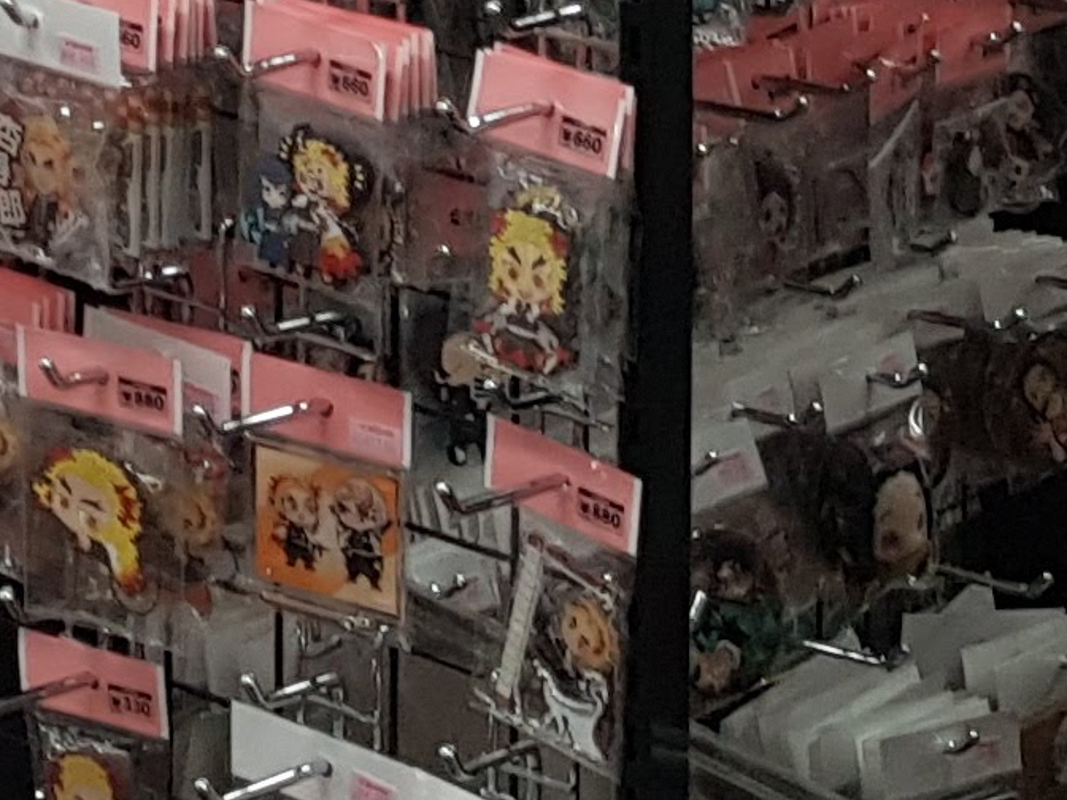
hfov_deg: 10.6
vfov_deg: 8.4
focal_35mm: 156
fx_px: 4809
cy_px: -1394
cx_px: -1600
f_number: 1.7
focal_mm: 4.2
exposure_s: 1/50
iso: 64
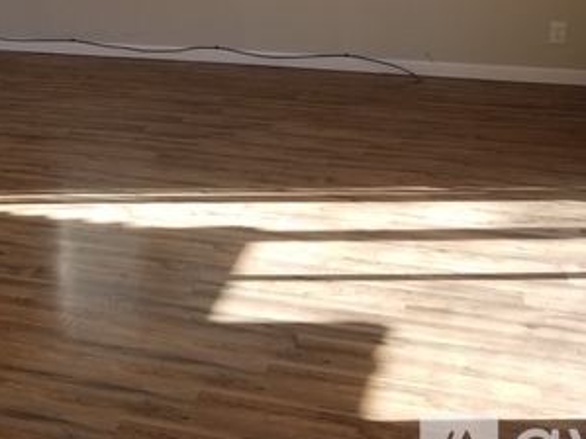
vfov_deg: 24.1
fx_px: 981
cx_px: 83
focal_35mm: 58
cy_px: 2
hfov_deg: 32.0
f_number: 1.7
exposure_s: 1/239
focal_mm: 4.25
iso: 50
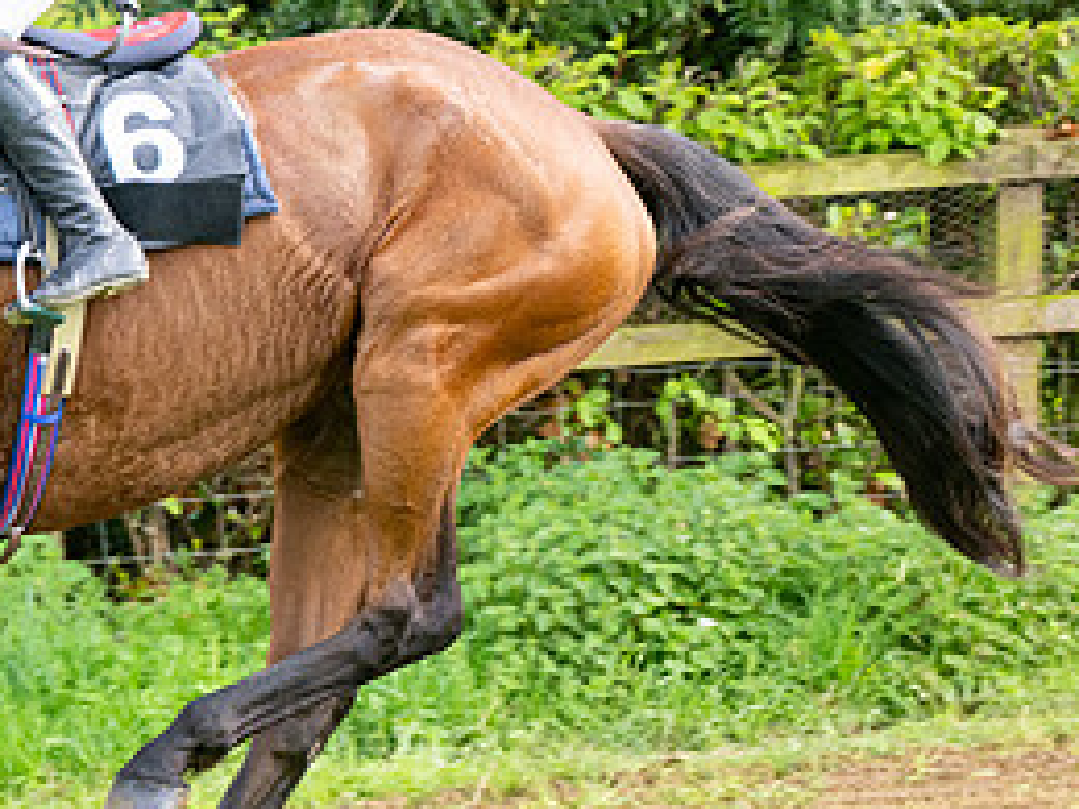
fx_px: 9819
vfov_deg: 4.7
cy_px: 375
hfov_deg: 6.3
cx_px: 89
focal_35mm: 315
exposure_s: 1/800
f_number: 4
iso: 400
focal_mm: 103
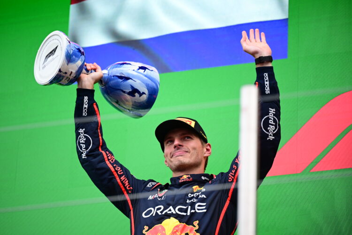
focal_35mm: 200
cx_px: 176
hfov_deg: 10.3
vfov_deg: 6.9
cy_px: 118
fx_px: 1955
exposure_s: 1/640
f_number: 2.8
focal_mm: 200
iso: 250
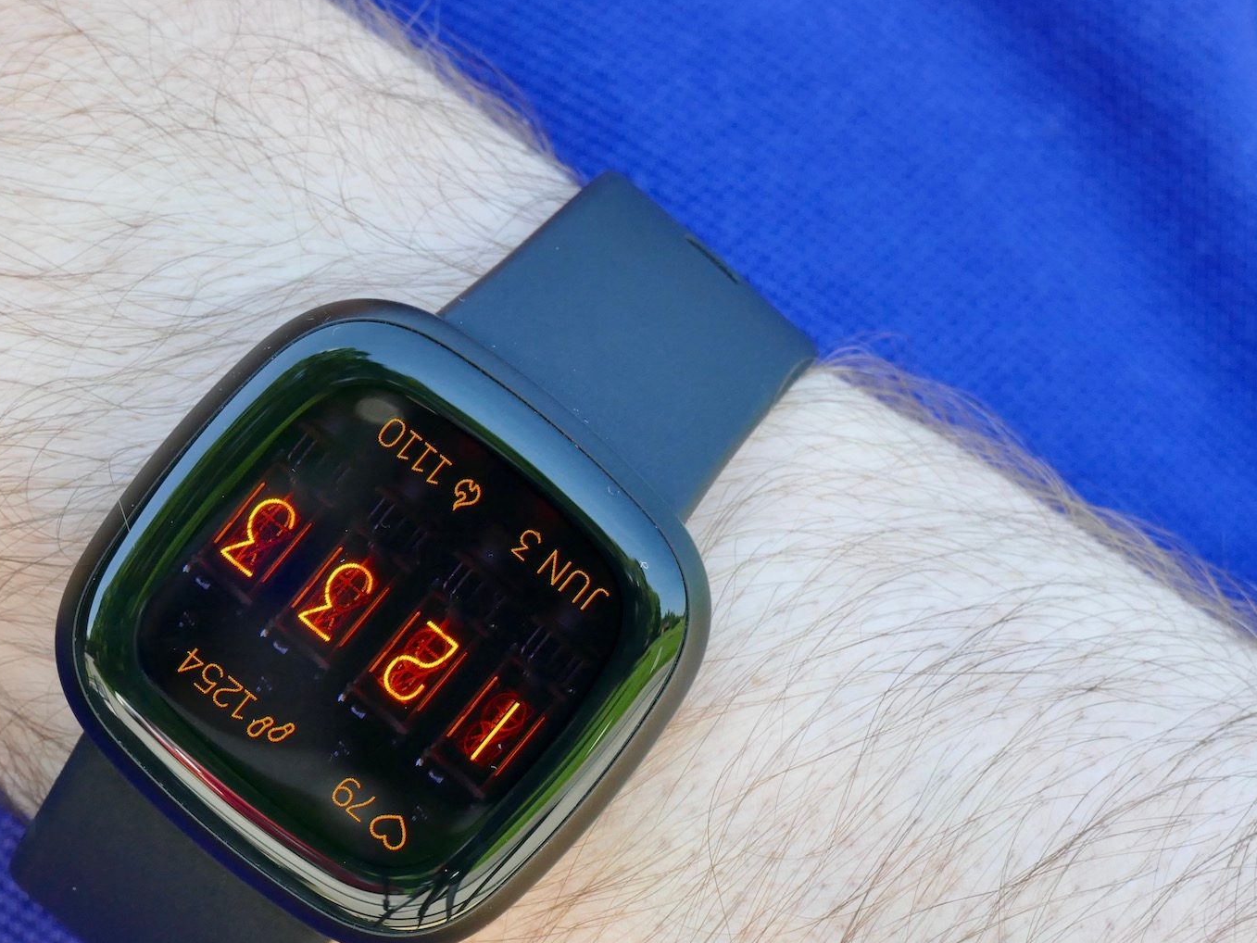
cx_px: 368
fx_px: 9261
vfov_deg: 5.8
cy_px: 612
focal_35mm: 255
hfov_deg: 7.8
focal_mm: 65.81
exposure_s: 1/100
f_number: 7.1
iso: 320
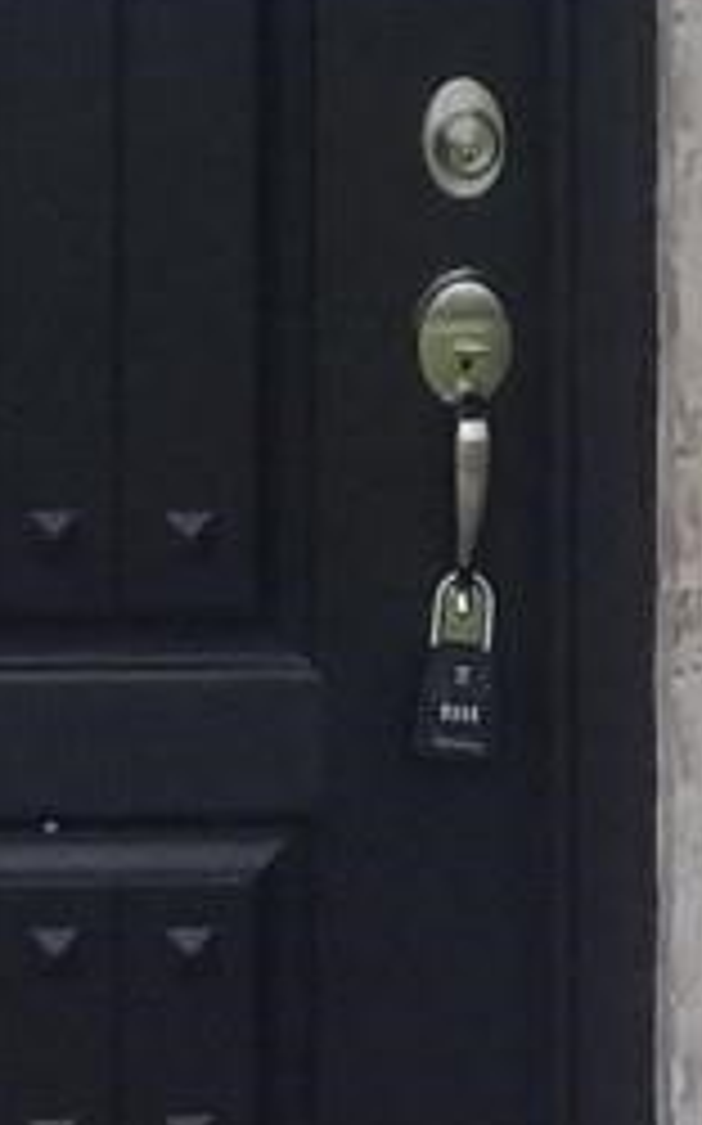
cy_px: -140
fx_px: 6926
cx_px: 94
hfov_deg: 5.8
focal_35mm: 226
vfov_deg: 9.2
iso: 50
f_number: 1.7
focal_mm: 4.25
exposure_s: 1/774
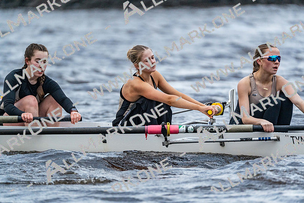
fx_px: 5068
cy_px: 102
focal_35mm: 600
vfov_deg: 2.3
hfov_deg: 3.4
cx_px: 152
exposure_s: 1/1600
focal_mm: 600
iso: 4000
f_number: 6.3
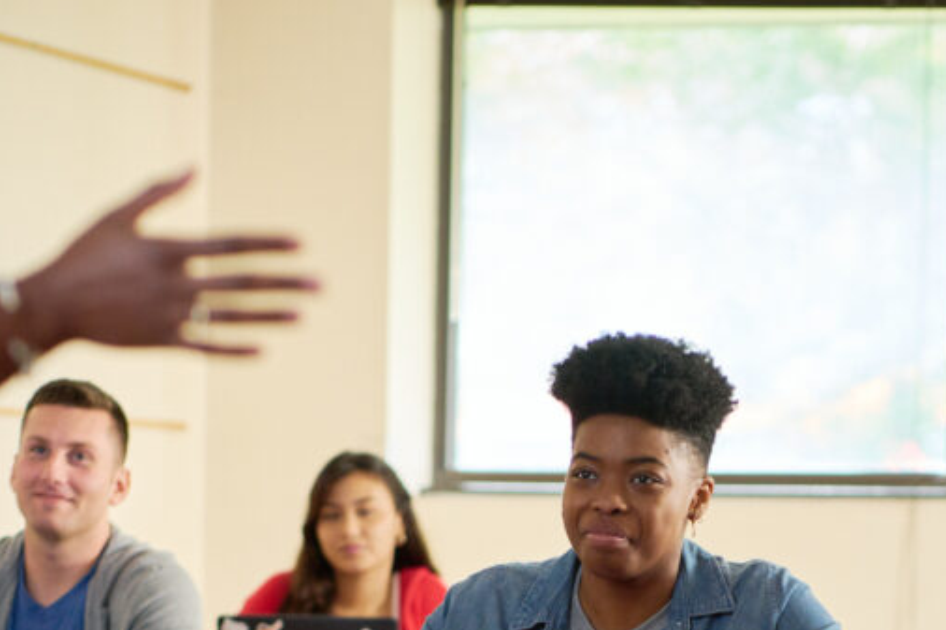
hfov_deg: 12.0
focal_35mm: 172
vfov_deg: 7.9
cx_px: 477
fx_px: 4518
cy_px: 609
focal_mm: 85
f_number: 2.8
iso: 1600
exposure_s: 1/200
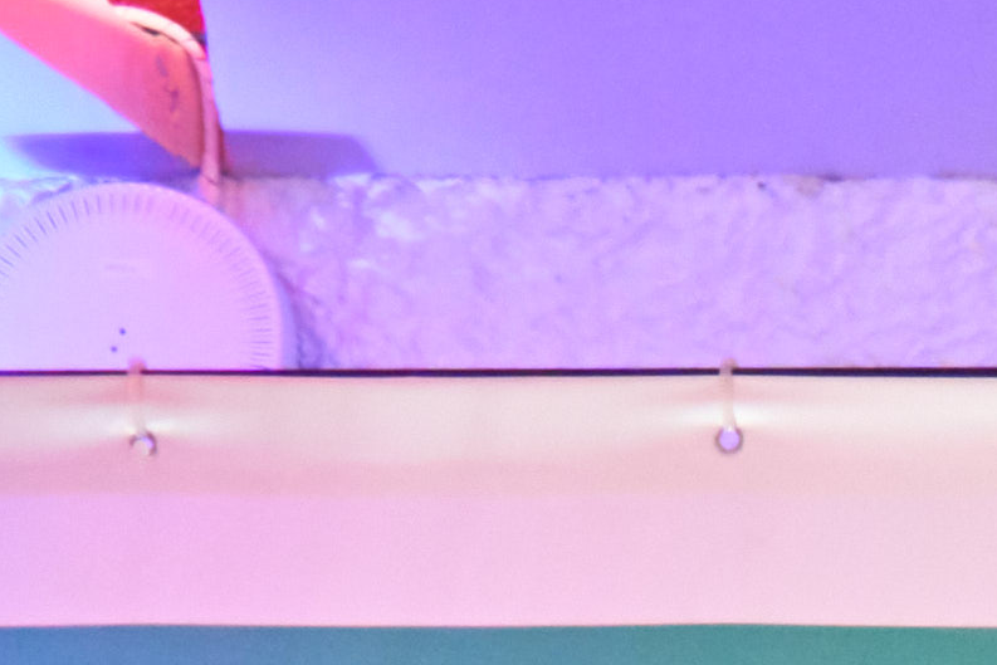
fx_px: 7783
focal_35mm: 281
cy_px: 2566
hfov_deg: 6.8
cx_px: 2704
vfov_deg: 4.5
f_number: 4
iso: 2000
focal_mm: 24
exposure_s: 1/100
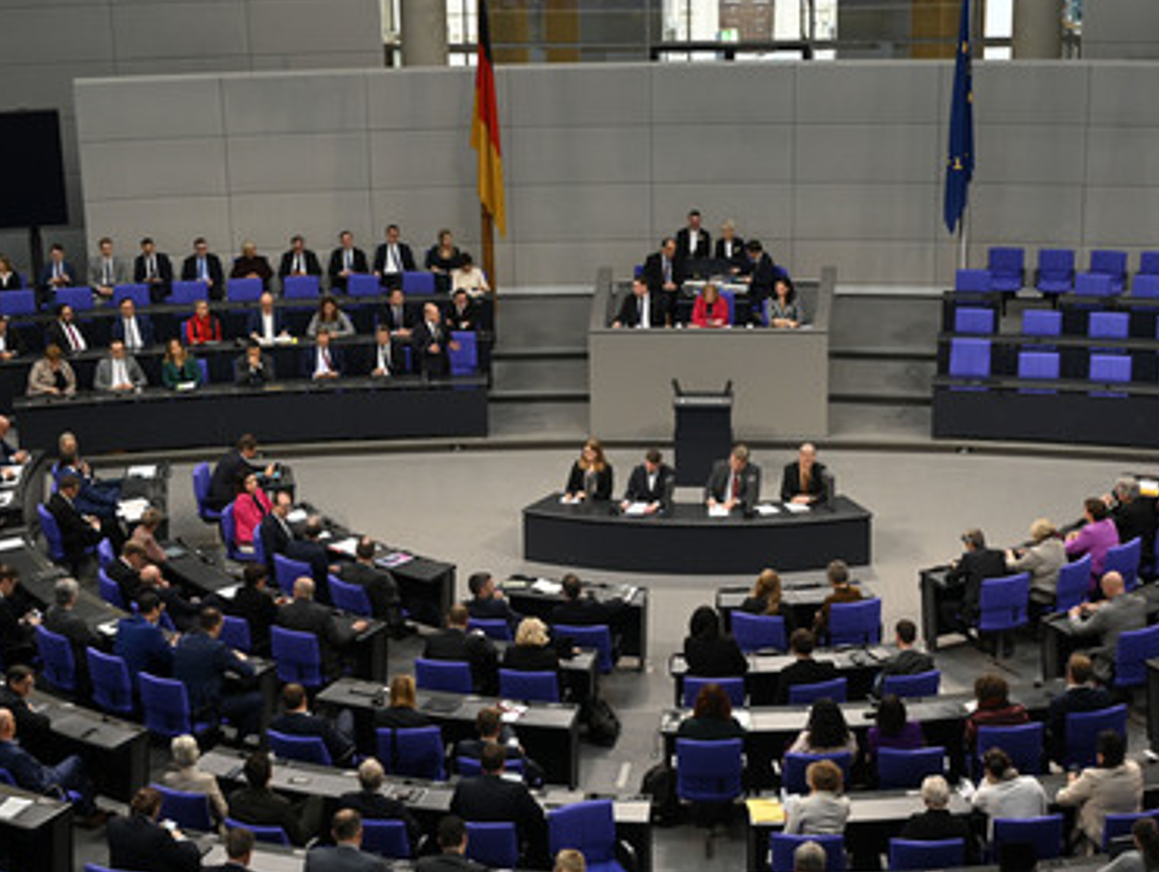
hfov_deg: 34.3
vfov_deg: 26.1
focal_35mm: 56
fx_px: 1877
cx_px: 561
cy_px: 422
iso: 2500
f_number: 4
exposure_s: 1/160
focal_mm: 48
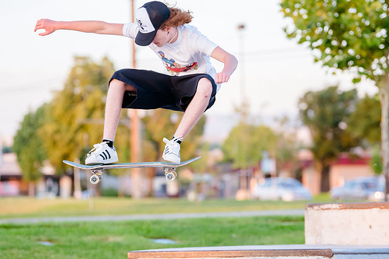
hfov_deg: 10.3
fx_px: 2161
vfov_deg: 6.9
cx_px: 187
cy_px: 129
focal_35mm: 200
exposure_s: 1/800
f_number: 2.8
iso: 1600
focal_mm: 125
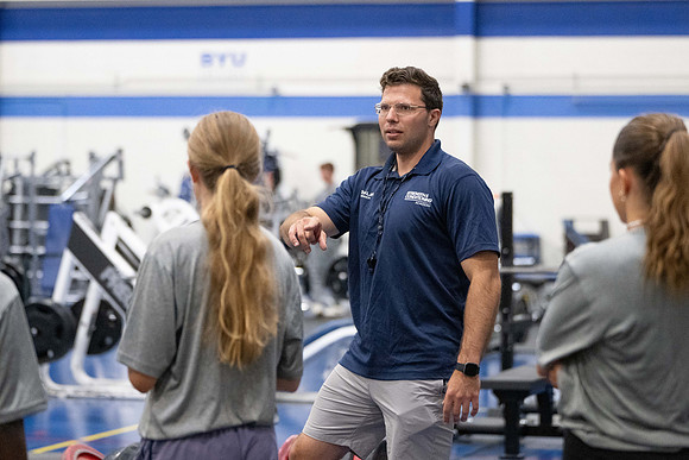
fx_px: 2345
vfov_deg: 11.2
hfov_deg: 16.7
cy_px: 222
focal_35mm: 122
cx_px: 345
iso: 6400
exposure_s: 1/320
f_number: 2.8
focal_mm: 98
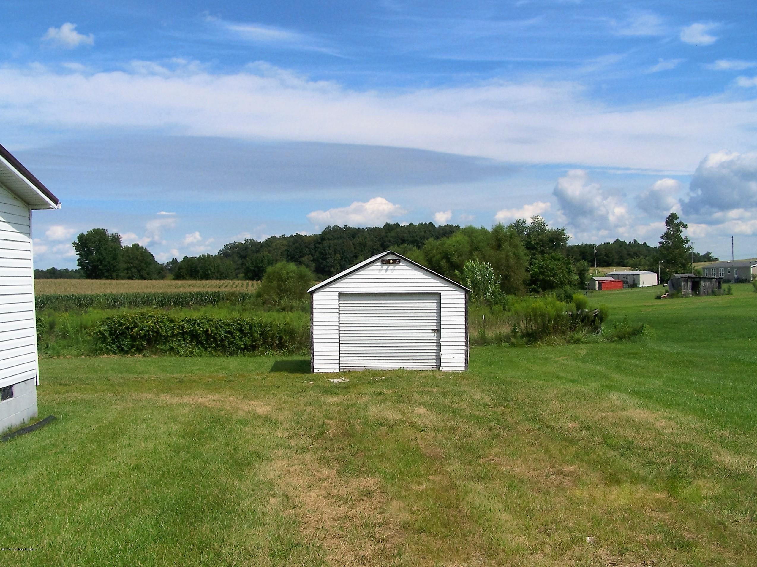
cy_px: 284
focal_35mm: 38
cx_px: 378
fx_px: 831
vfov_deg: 37.7
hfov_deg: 49.0
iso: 80
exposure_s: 1/750
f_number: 5.6
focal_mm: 6.3
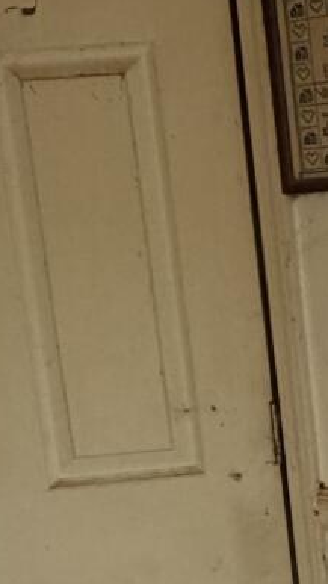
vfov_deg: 26.6
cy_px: 405
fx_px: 1222
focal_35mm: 79
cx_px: 512
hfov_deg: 14.2
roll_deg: +5.4
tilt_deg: -7.1
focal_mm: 2.22
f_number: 2.2
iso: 320
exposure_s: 1/121
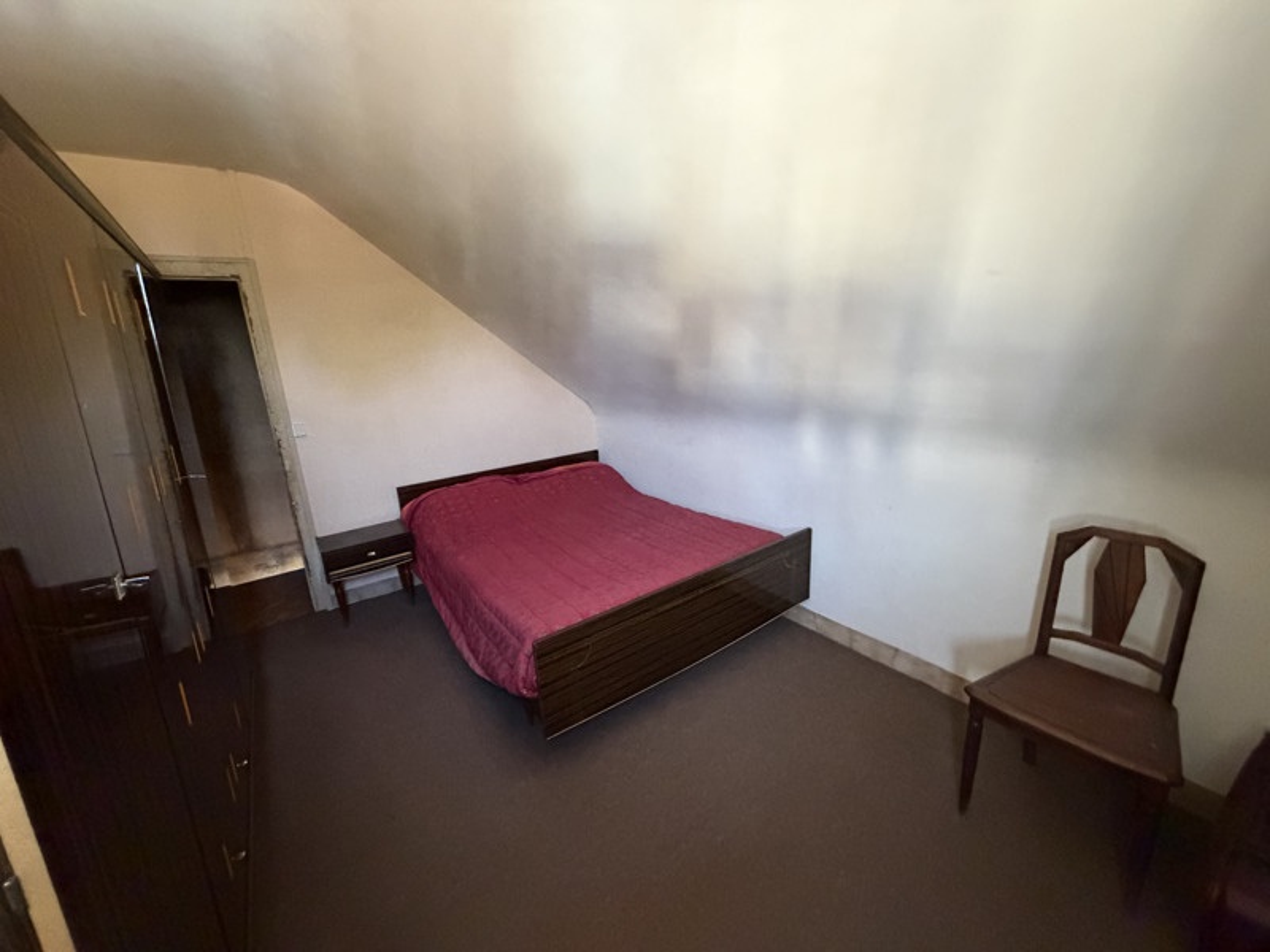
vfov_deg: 85.7
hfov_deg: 102.1
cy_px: 476
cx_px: 635
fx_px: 514
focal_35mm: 14
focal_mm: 2.22
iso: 1000
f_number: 2.2
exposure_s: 1/60
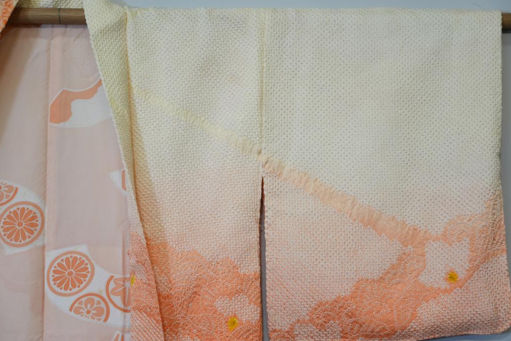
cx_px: 251
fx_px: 1051
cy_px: 171
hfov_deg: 27.3
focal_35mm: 74
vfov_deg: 18.4
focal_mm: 70
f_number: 4
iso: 320
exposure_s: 1/80
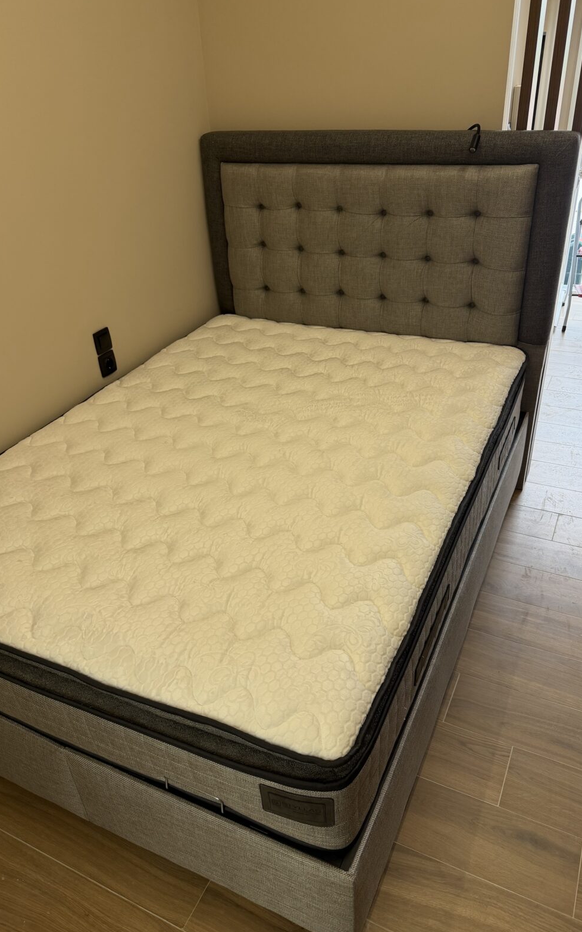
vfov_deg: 70.4
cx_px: 297
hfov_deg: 47.6
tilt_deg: -33.0
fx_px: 660
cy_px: 470
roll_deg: +3.3
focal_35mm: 26
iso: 125
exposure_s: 1/144
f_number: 1.78
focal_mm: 6.76
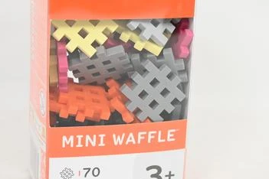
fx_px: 631
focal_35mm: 85
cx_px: 116
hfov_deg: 24.0
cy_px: 61
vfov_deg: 16.1
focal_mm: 27.5
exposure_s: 1/125
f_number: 4.5
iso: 400
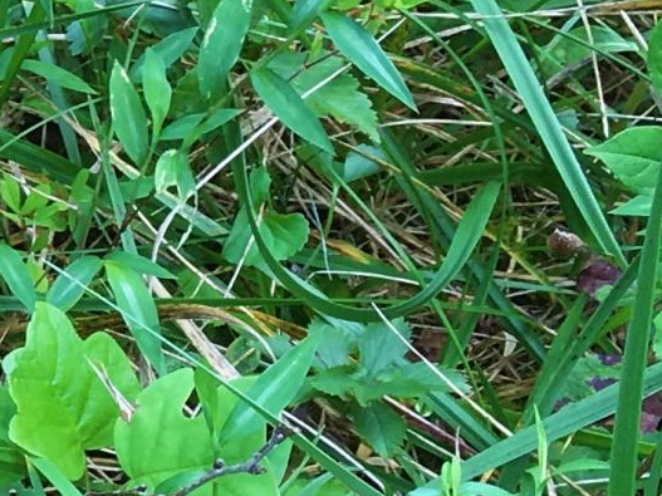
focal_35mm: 165
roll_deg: +1.6
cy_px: 151
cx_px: -1024
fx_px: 3155
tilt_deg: -43.0
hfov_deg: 10.1
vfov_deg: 9.0
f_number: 2.2
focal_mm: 4.15
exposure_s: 1/342
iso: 25
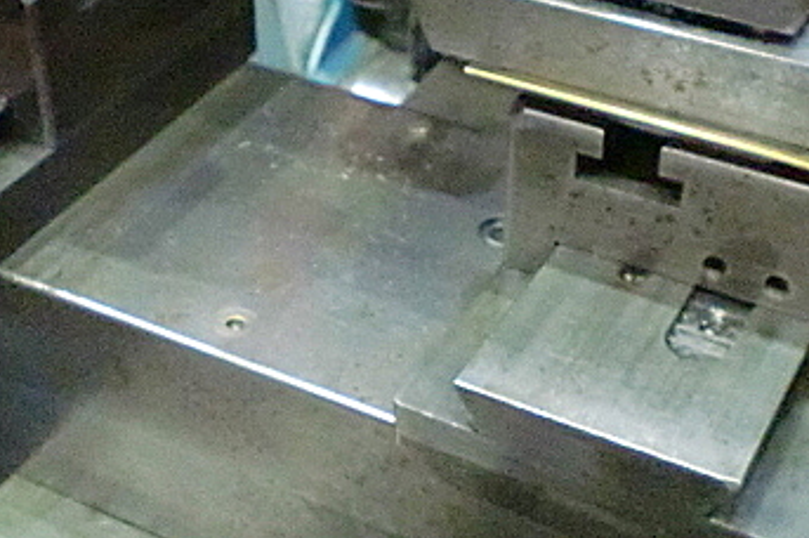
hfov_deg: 29.7
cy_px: 215
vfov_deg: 20.0
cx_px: 399
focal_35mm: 68
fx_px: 1527
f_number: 3.1
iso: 1600
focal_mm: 6.3
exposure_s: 1/50
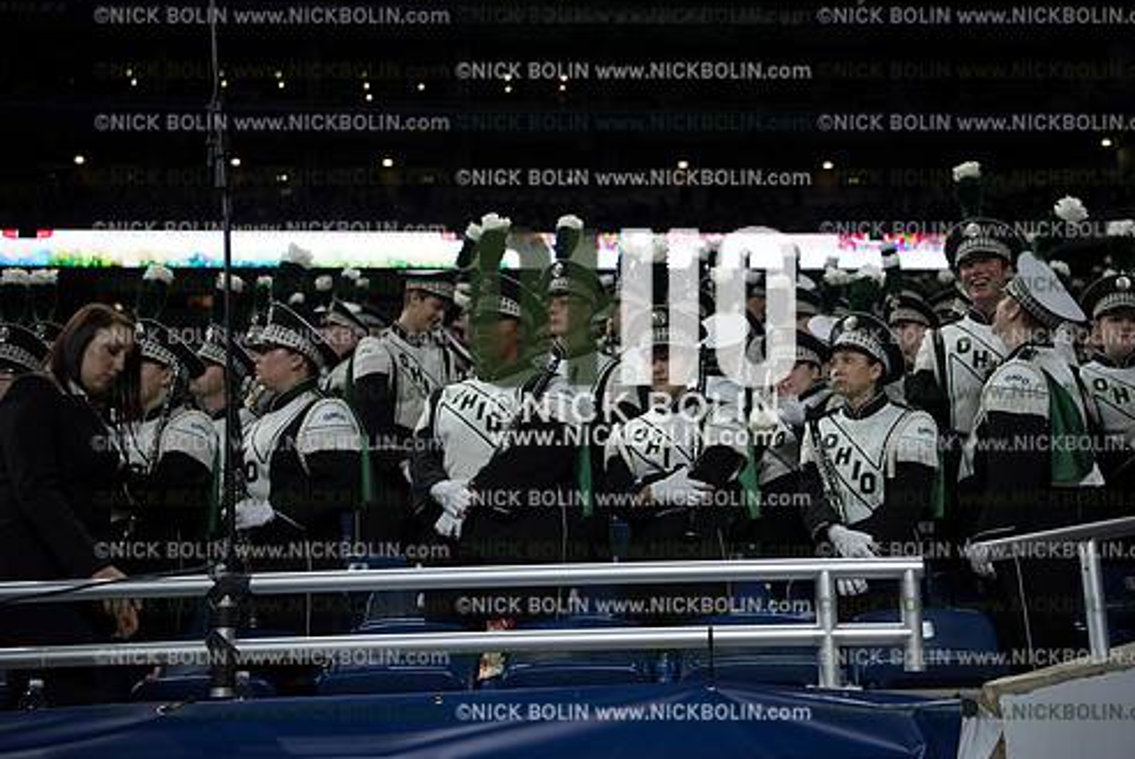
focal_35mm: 53
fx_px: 1672
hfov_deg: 37.4
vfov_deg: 25.6
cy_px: 338
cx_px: 632
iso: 1250
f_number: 2.8
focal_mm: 45
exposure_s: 1/1250
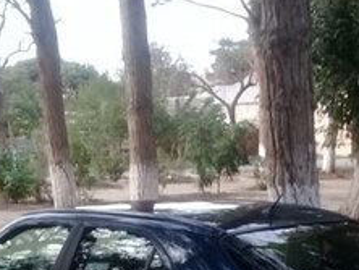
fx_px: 955
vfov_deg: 15.5
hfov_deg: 21.3
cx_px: 147
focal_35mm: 92
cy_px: 329
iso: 80
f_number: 2.2
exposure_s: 1/33
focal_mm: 3.3
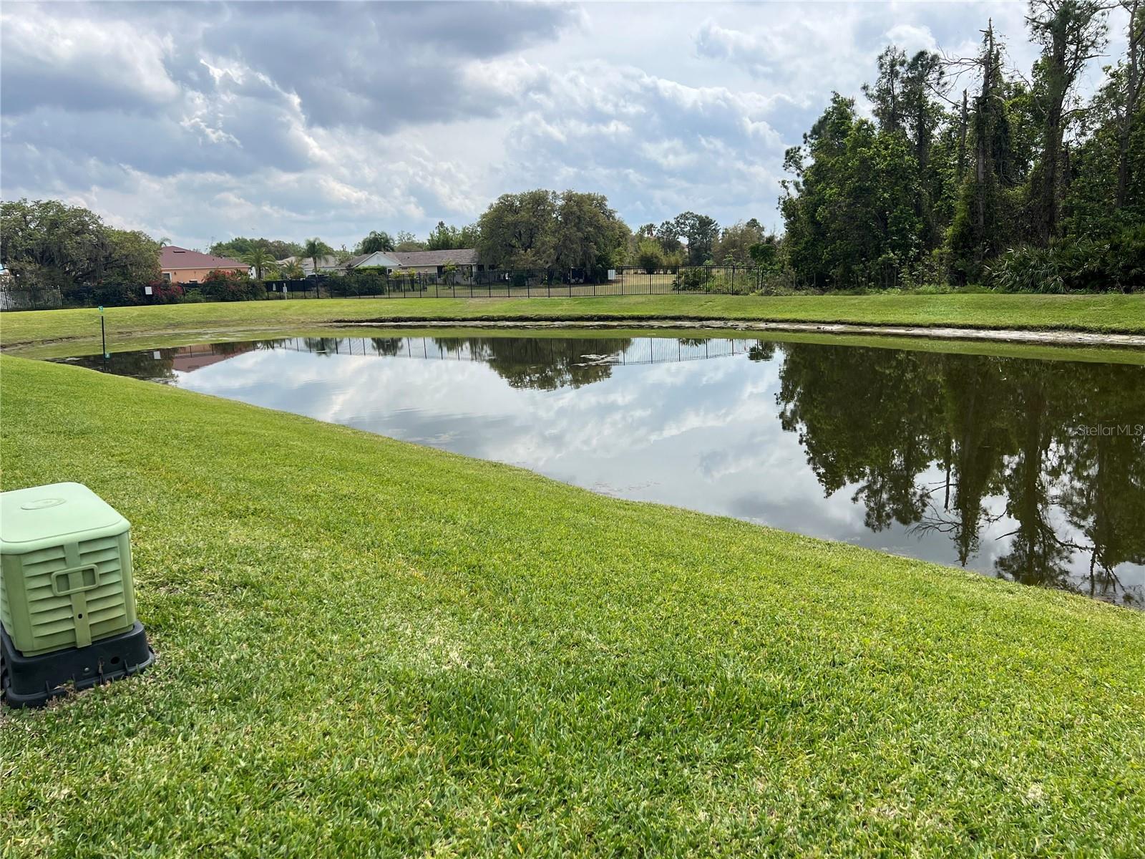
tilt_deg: -11.3
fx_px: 860
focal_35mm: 26
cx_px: 572
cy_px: 430
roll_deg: +2.2
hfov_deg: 67.3
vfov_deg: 53.1
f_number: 1.5
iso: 50
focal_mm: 5.7
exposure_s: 1/4630
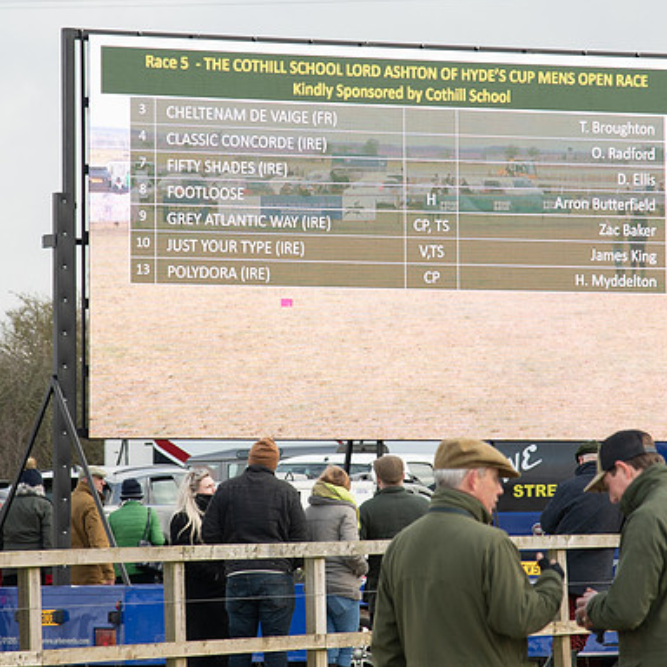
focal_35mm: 300
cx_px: 395
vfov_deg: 5.8
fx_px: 6540
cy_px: 247
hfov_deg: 5.8
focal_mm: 120
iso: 400
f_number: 5
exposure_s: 1/320
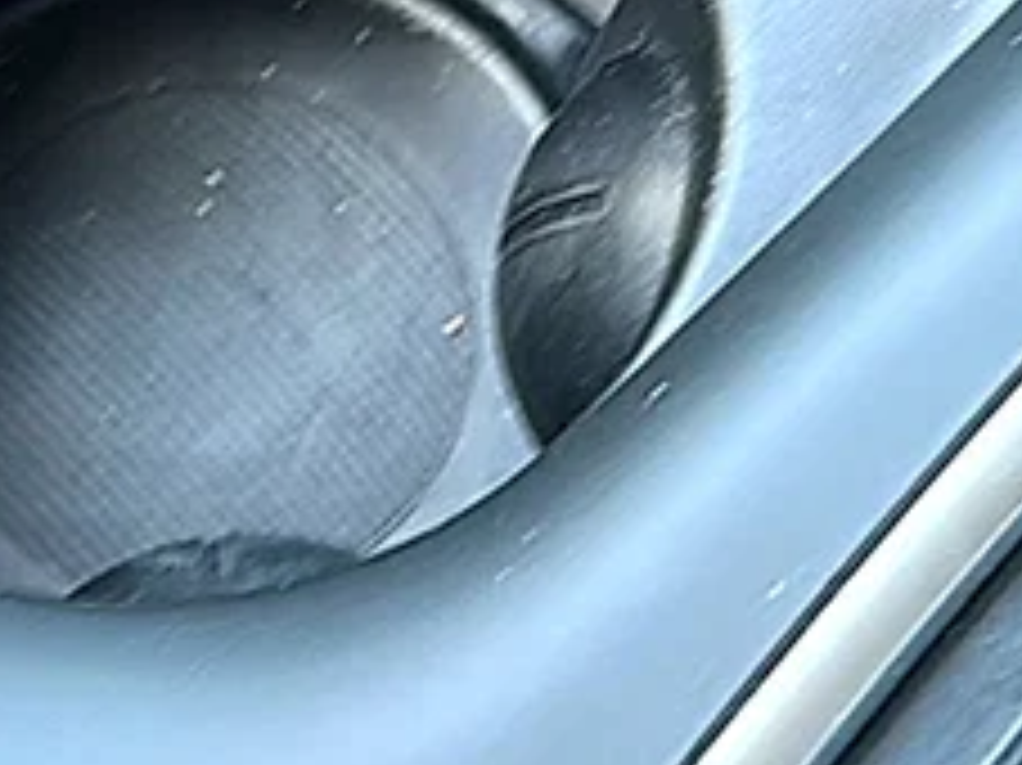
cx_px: 504
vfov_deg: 12.5
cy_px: -268
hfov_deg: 17.3
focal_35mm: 114
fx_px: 3364
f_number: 1.78
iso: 80
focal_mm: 6.86
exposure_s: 1/40
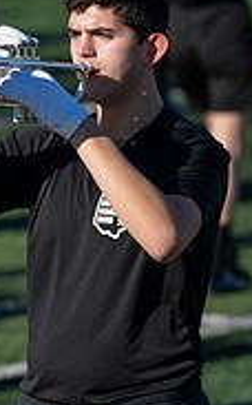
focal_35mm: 647
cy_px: 205
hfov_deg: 2.0
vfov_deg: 3.3
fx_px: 7126
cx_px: 522
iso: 160
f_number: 4
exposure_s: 1/2000
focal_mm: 200
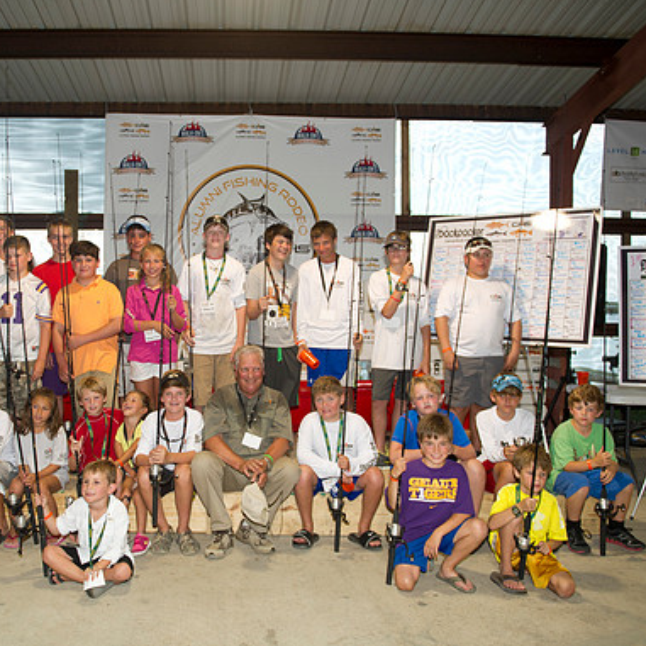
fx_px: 655
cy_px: 320
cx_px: 236
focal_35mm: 31
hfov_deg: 51.9
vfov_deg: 52.5
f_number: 2.8
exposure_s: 1/200
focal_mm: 24
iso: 400
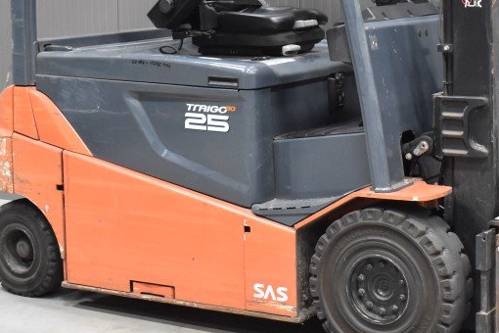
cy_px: 42
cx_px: 335
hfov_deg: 23.0
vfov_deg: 15.3
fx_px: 1222
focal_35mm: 88
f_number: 5.6
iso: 1600
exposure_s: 1/20
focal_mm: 25
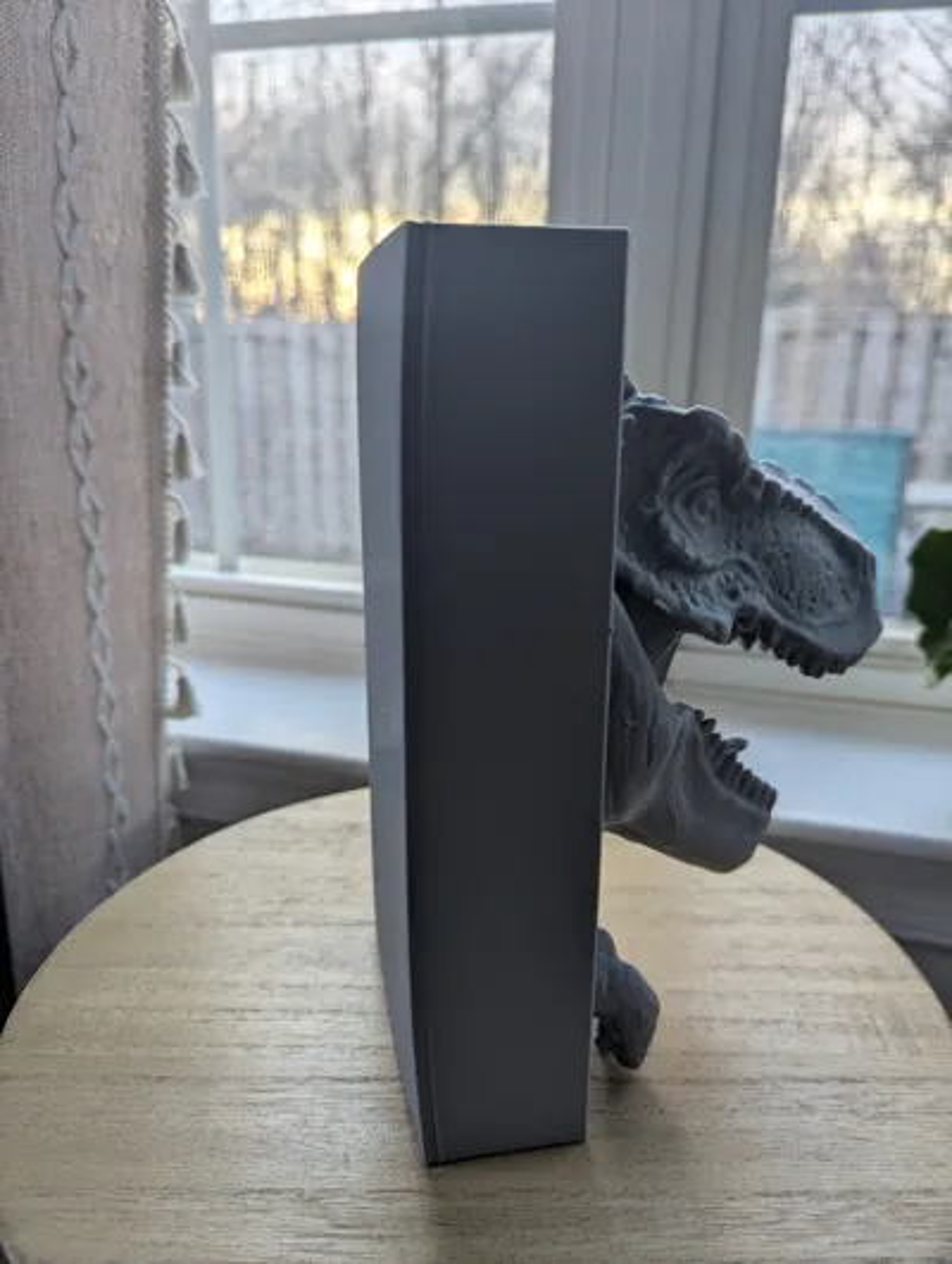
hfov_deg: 57.0
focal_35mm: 24
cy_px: 632
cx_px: 476
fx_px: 878
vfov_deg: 71.5
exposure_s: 1/38.7
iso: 41
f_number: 1.85
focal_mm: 6.81
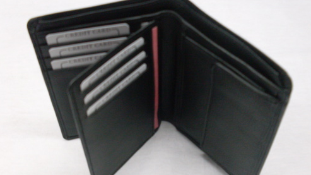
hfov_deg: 48.4
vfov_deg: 28.3
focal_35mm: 42
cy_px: 102
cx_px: 155
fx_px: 346
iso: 200
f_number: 2.8
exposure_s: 1/15
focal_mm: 6.3
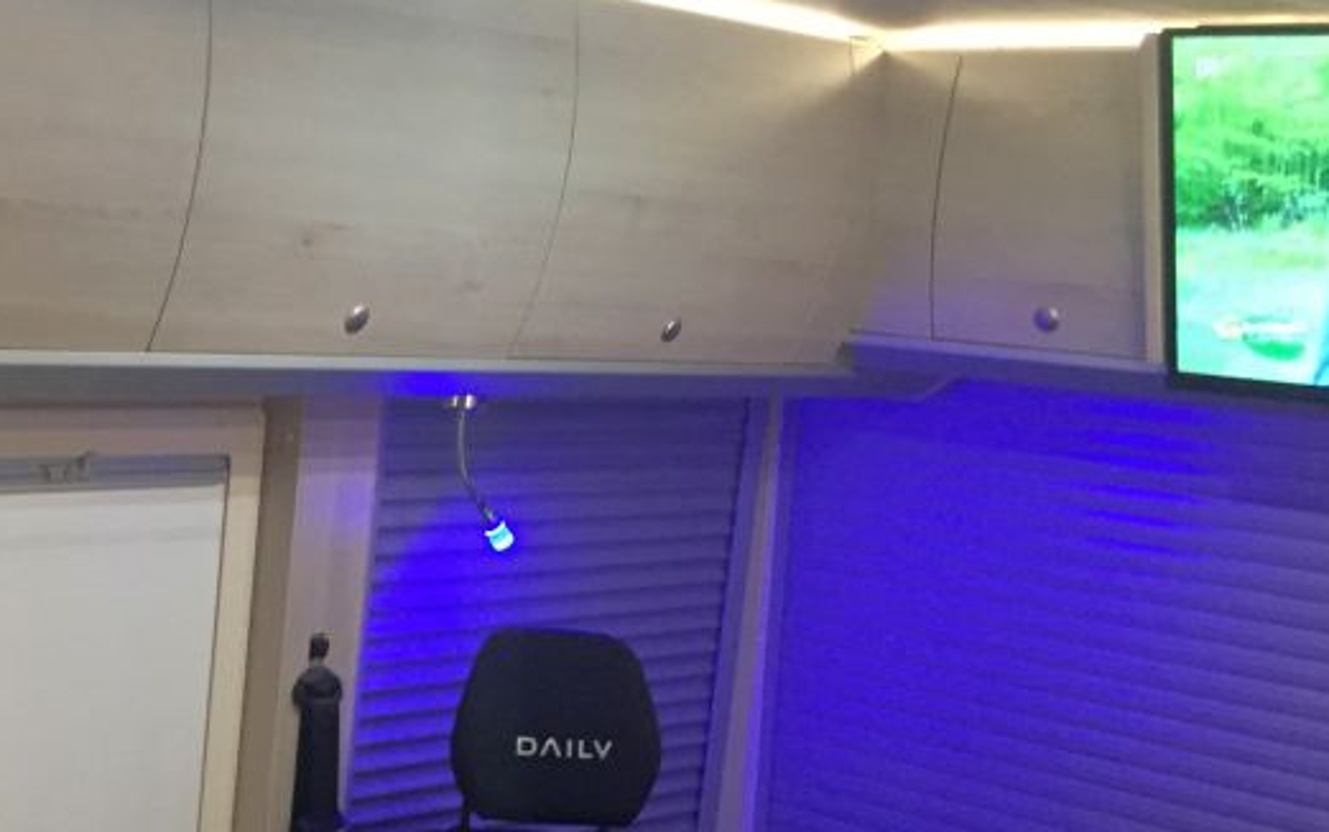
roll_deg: -6.6
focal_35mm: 59
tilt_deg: -11.6
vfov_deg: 21.9
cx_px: 120
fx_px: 2138
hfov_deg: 32.7
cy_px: 605
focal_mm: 4.15
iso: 320
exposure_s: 1/33
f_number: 2.2
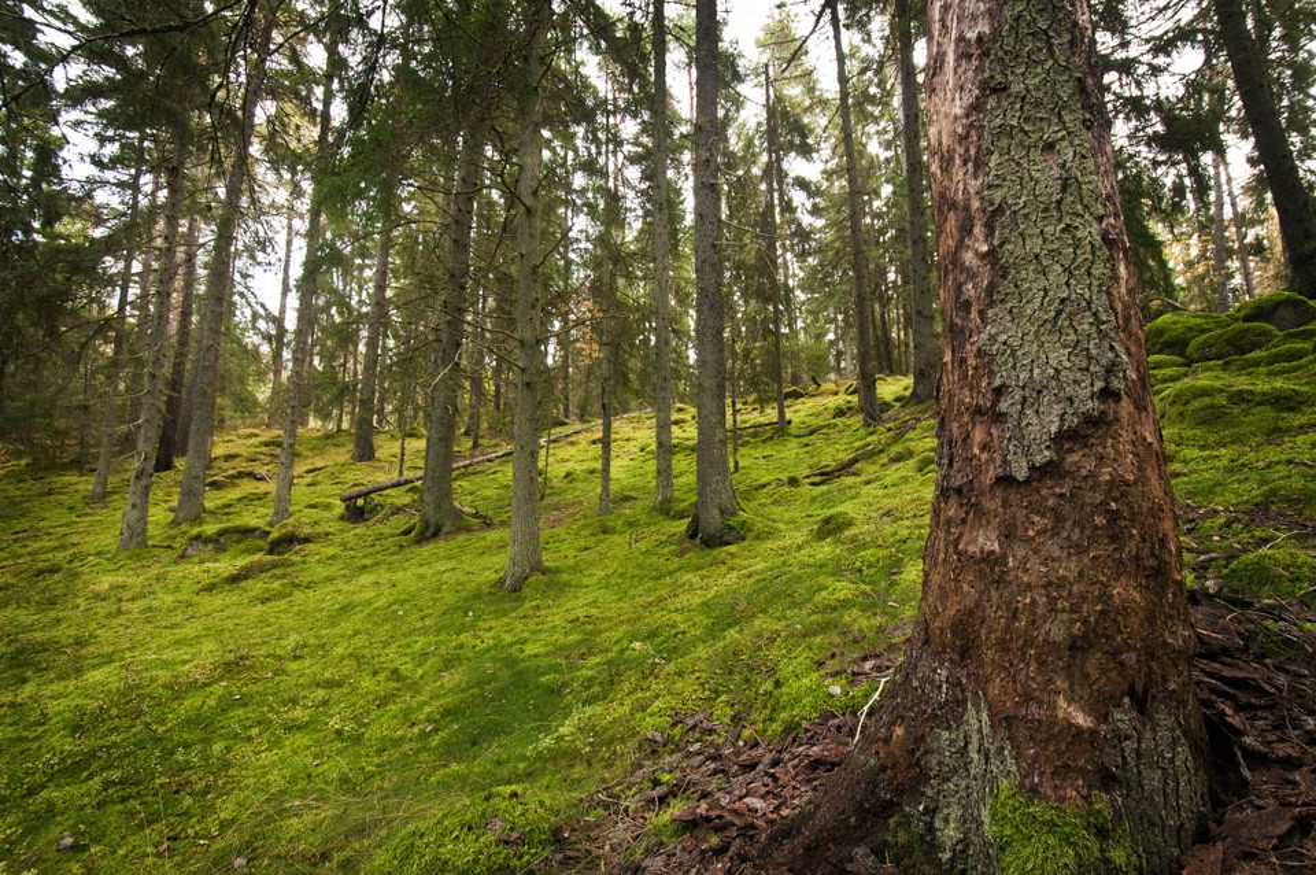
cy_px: 438
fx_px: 548
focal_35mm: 15
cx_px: 658
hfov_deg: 100.4
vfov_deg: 77.2
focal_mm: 10
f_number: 9
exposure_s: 1/60
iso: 2000
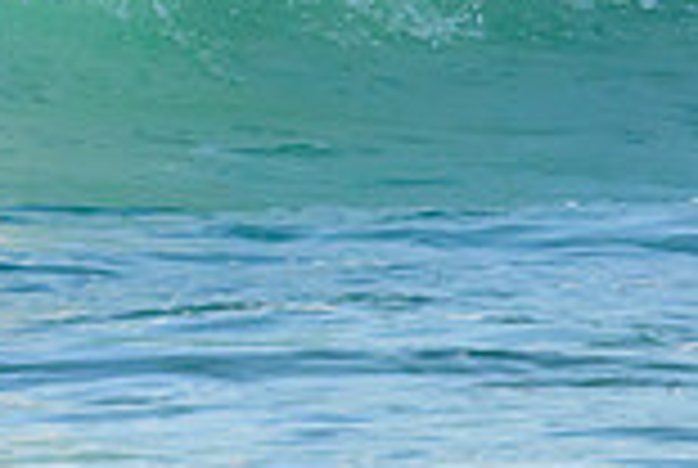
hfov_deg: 0.8
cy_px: -277
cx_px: -482
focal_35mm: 2541
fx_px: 49361
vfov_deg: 0.5
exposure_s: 1/2000
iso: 2200
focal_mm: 680
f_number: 11
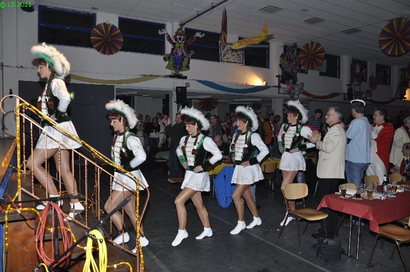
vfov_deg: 47.8
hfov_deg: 67.5
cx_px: 205
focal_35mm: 27
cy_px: 136
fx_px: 307
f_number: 5
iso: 400
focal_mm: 18
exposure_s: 1/60
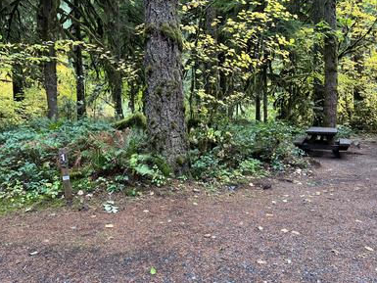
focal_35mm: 27
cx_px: 190
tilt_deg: -4.8
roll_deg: +1.0
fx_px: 294
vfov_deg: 51.4
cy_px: 138
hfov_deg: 65.3
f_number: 1.5
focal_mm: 5.7
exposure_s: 1/121
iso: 125
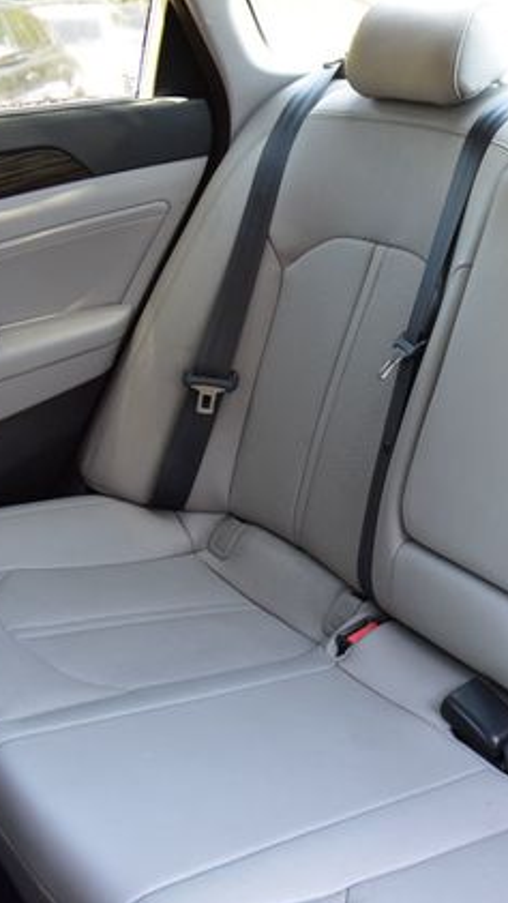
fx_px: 1029
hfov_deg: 25.3
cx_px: 585
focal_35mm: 43
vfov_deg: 47.3
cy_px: 453
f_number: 6.3
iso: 400
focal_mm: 18
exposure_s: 1/20
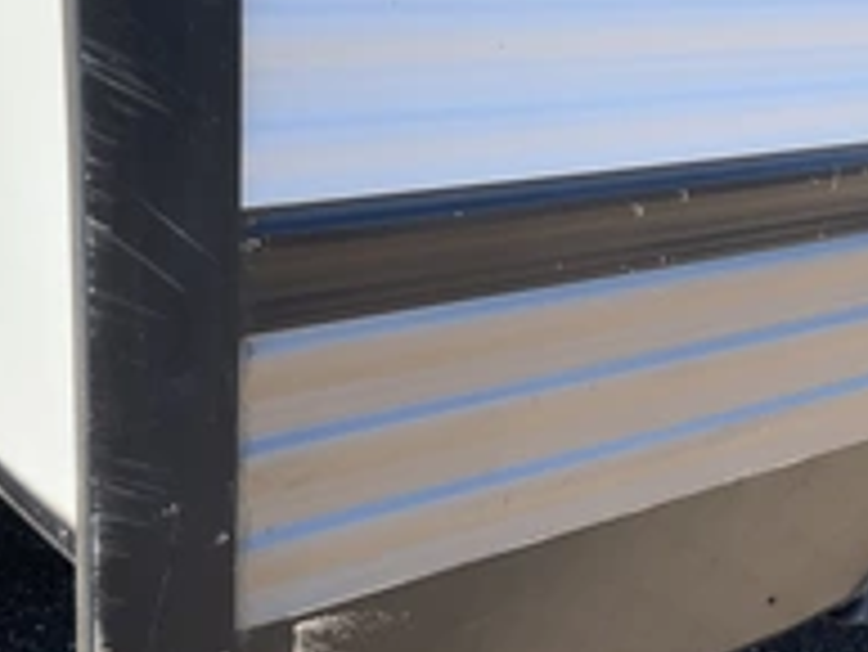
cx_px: 490
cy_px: 423
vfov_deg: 24.3
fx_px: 1505
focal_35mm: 60
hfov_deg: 32.1
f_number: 1.8
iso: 25
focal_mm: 3
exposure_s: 1/759
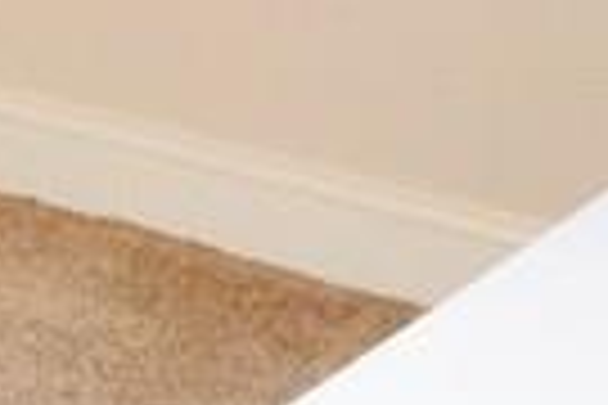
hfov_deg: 8.5
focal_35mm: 205
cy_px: -594
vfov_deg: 6.4
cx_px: -1189
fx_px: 3462
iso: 1600
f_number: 5
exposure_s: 1/100
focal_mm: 18
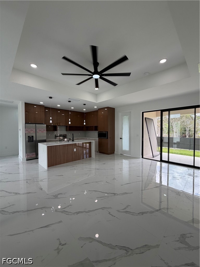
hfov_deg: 85.7
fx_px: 108
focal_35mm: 14
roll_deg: +0.6
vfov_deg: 102.1
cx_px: 100
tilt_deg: -2.3
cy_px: 134
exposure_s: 1/147
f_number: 2.2
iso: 50
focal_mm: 2.22
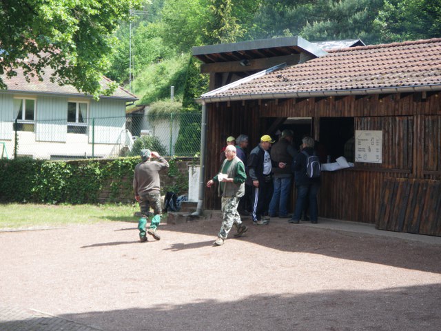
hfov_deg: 20.9
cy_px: 166
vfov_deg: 15.7
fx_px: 1198
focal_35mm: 94
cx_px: 220
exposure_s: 1/125
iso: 64
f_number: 5
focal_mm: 16.7
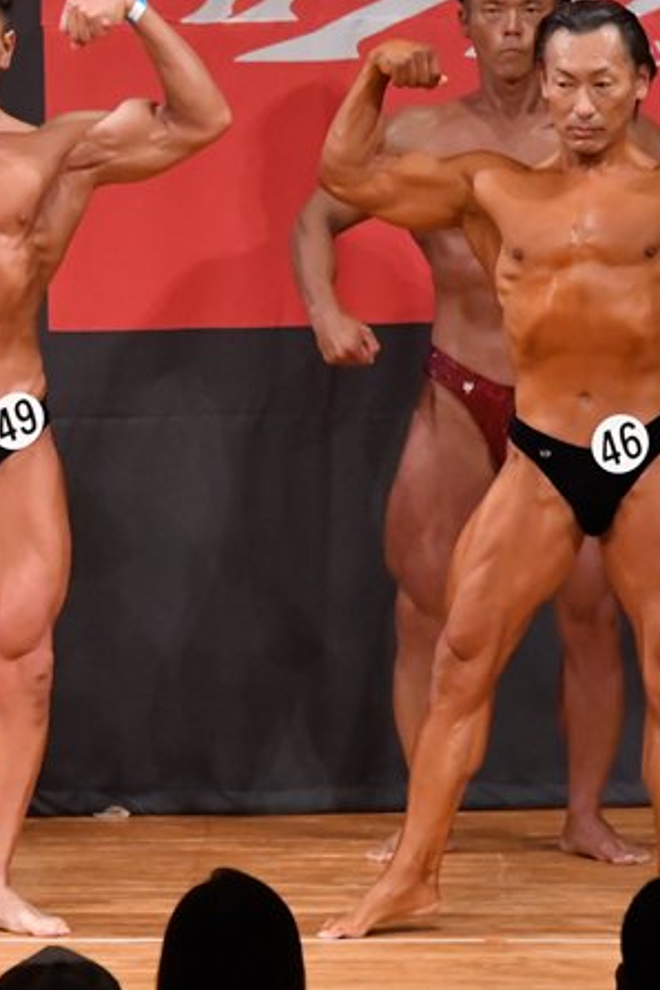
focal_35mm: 494
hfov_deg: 2.8
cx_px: 189
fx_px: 13584
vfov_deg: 4.2
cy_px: 430
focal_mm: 190
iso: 8000
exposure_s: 1/400
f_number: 5.6
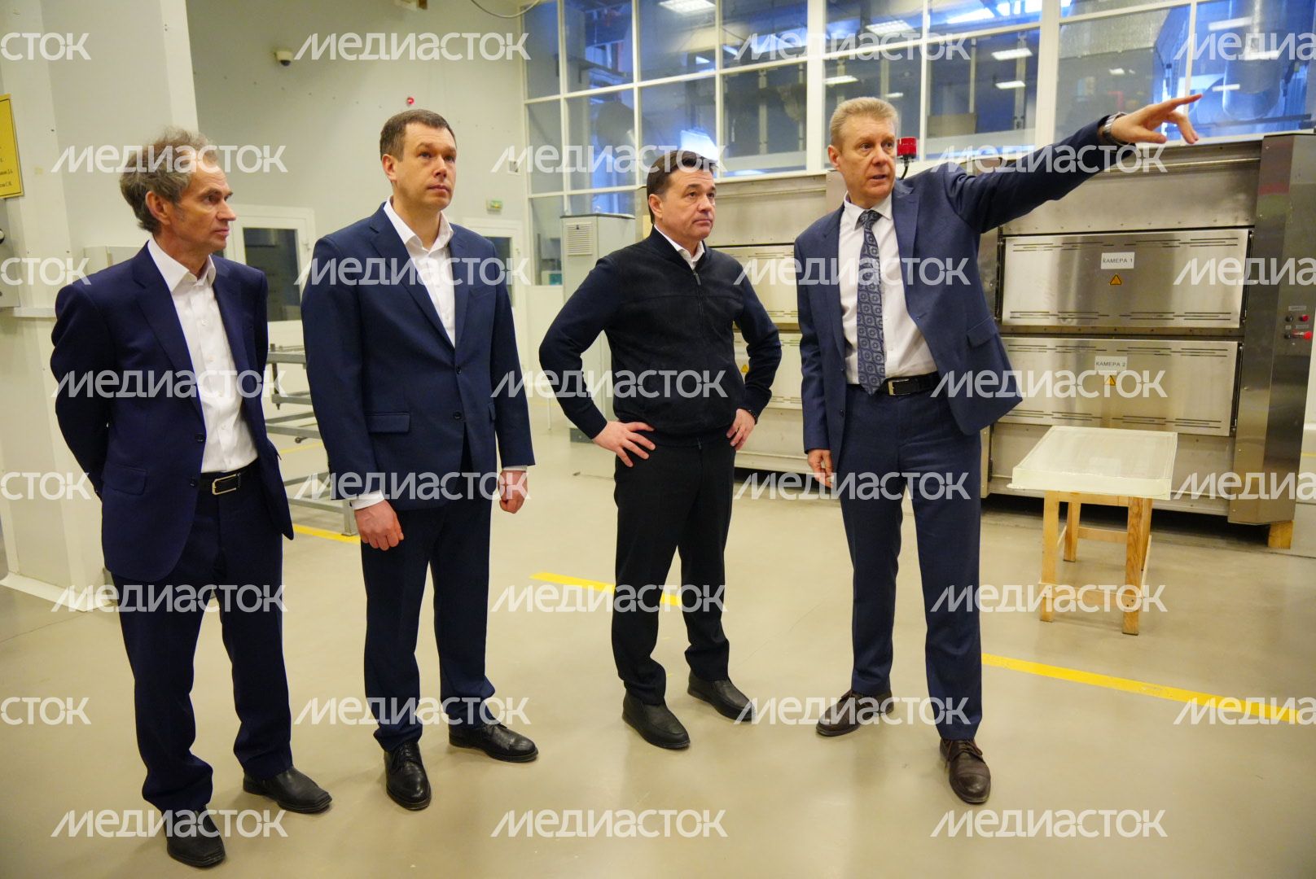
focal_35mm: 24
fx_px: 878
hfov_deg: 73.7
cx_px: 658
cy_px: 440
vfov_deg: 53.2
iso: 6400
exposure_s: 1/500
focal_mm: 24
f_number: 2.8
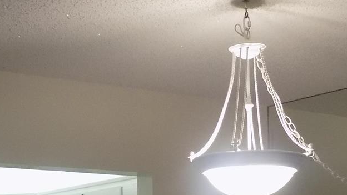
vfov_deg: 12.0
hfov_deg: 22.3
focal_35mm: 95
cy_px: 312
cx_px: 92
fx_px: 874
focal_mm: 6.1
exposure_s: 1/30
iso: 200
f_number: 3.4
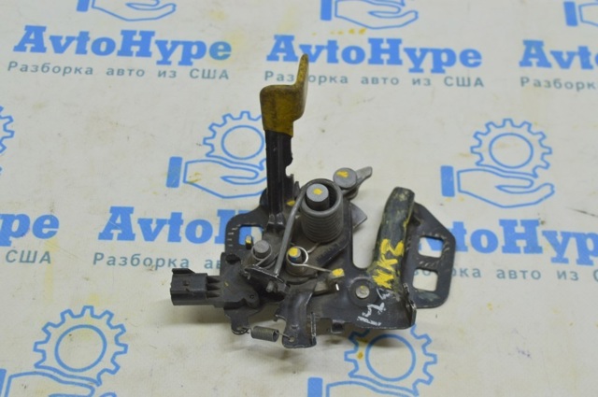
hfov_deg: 57.3
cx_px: 299
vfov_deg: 39.9
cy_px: 198
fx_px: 547
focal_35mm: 33
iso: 400
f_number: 5.6
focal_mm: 22
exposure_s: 1/20
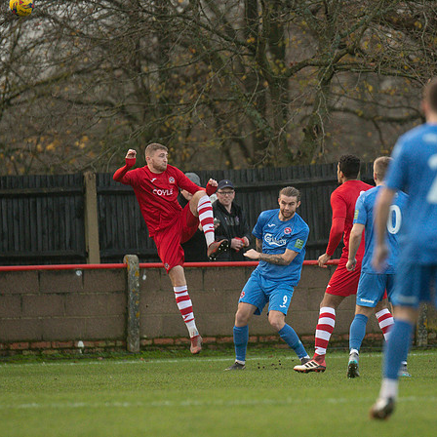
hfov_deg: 3.4
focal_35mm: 519
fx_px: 7413
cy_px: 218
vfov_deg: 3.4
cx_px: 282
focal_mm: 270
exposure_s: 1/2000
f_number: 2.8
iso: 2000
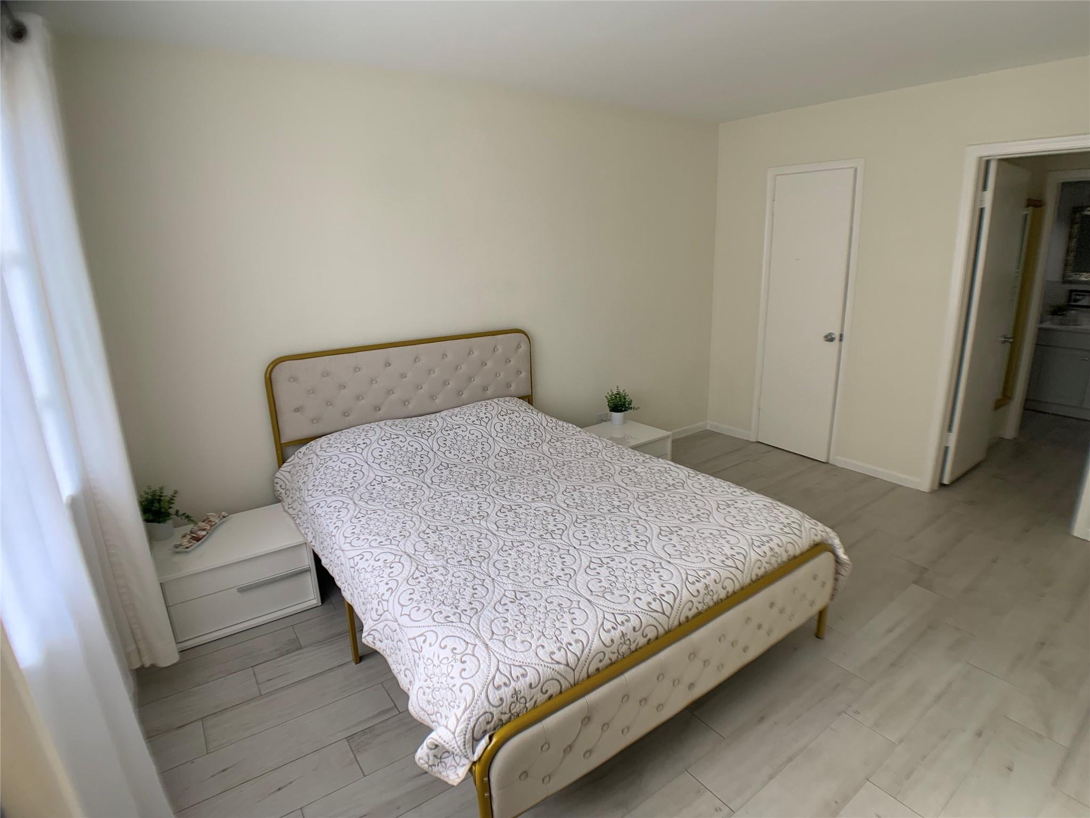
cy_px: 409
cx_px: 545
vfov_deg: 53.1
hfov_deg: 67.3
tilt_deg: -15.4
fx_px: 819
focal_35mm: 26
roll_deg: +1.6
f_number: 1.8
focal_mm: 4.25
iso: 80
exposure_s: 1/121
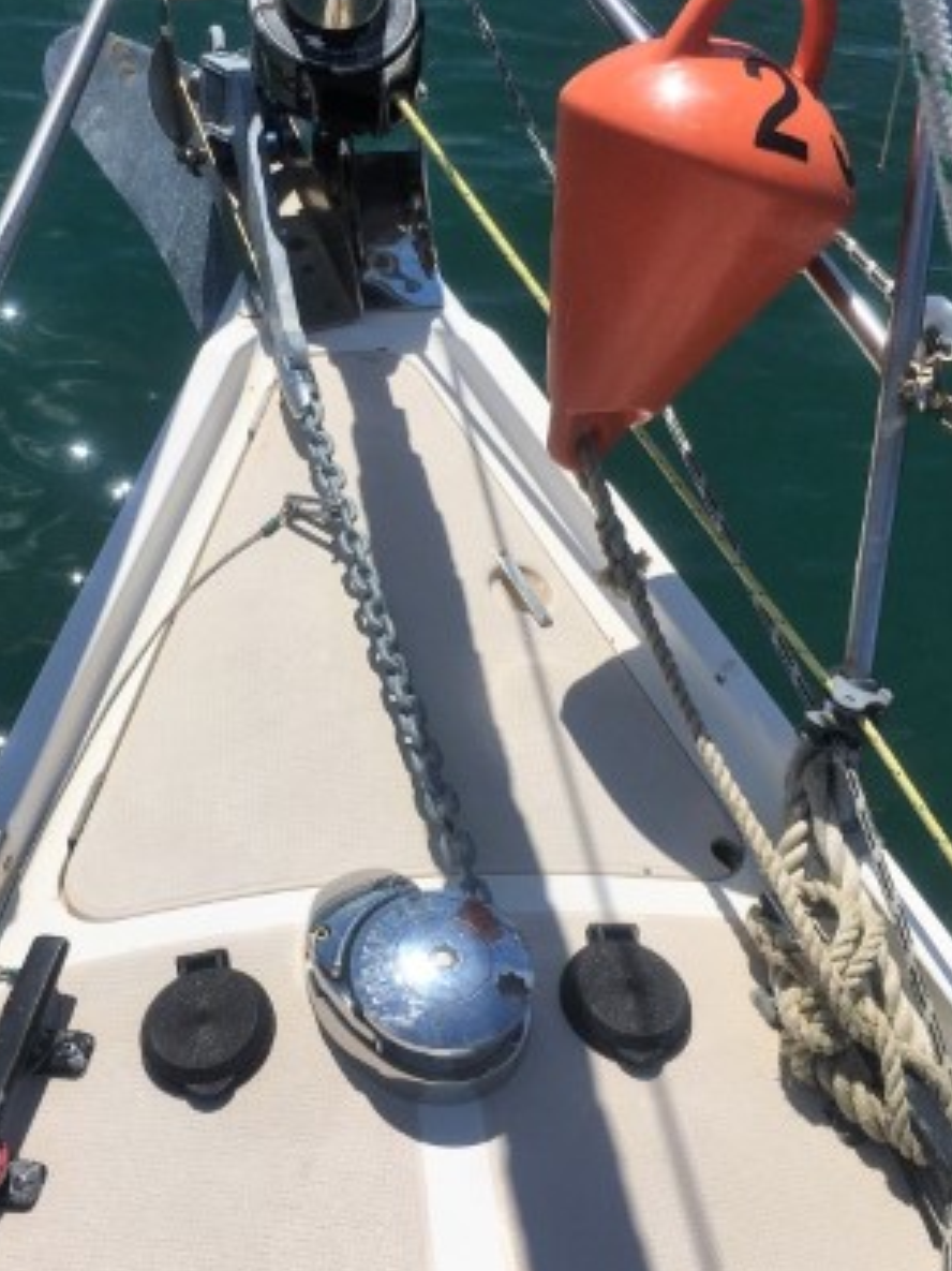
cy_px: 566
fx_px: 1724
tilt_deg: -45.5
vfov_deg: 40.4
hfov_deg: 30.8
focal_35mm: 47
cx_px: 392
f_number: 2.2
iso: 25
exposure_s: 1/5128
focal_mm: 4.15
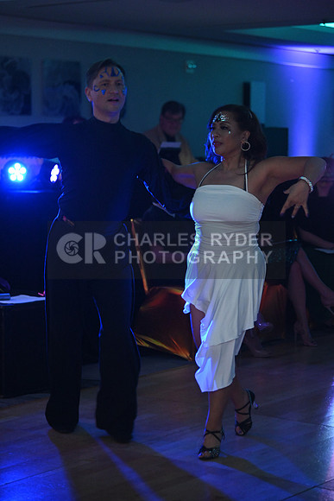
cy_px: 250
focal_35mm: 86
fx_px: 1196
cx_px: 167
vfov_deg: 23.6
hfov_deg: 15.9
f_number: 5
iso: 5000
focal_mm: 86
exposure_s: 1/200
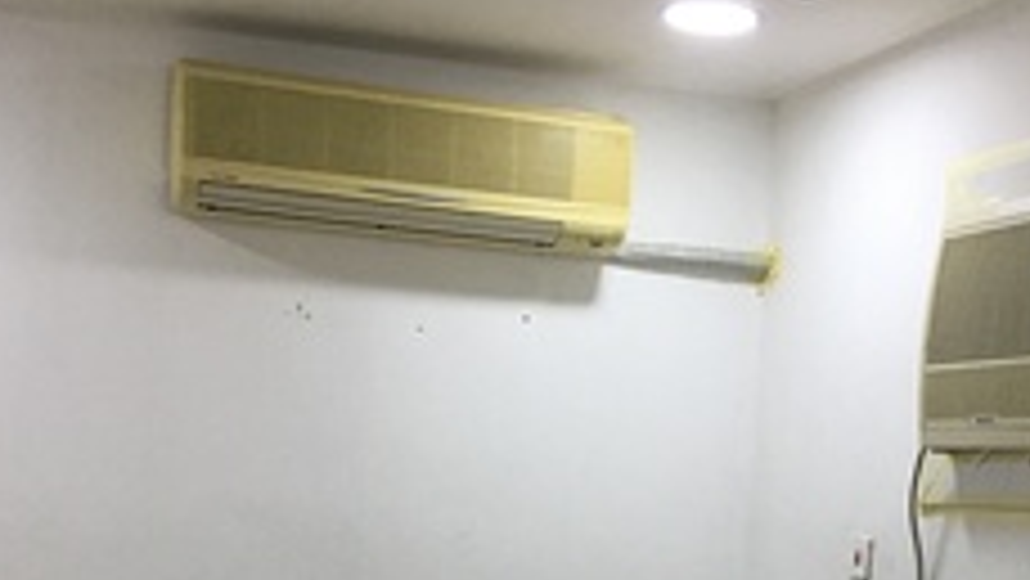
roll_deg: -2.8
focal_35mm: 63
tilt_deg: -6.9
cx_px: 605
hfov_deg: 33.2
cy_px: 758
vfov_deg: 17.9
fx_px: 1721
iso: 32
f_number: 2.2
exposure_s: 1/30
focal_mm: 4.15
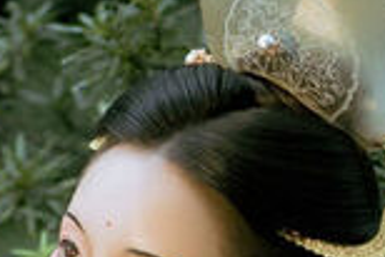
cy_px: 744
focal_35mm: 580
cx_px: 455
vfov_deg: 2.4
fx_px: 6208
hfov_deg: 3.5
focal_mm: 85
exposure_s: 1/250
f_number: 2.2
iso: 1000
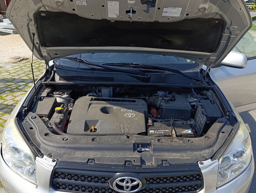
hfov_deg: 63.4
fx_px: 207
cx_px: 130
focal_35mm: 28
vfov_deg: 49.8
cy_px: 101
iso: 50
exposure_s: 1/386
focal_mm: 6.14
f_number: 1.6
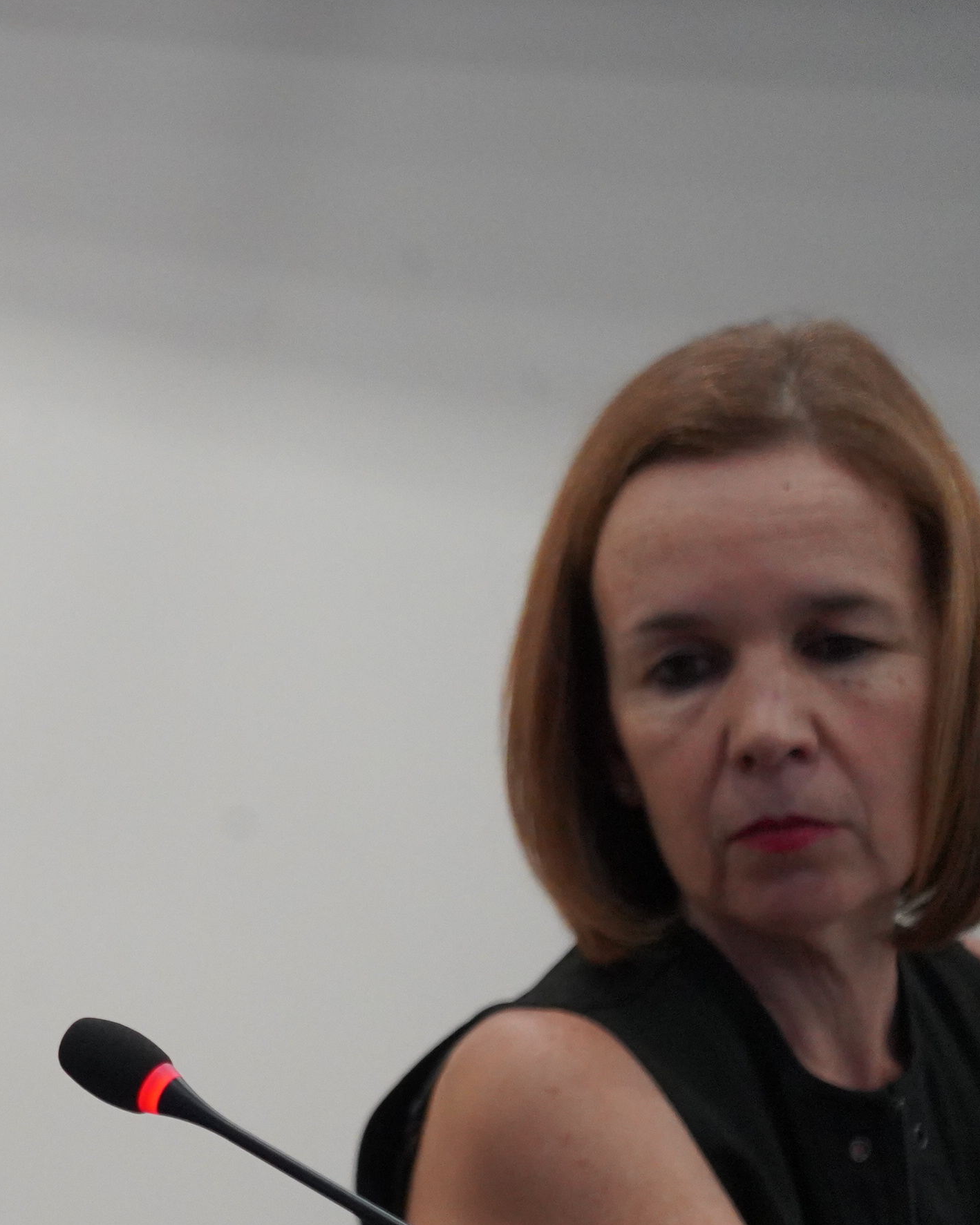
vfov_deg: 3.9
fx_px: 18131
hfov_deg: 3.1
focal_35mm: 500
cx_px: -279
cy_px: 880
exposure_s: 1/250
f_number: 6.3
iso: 6400
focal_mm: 240
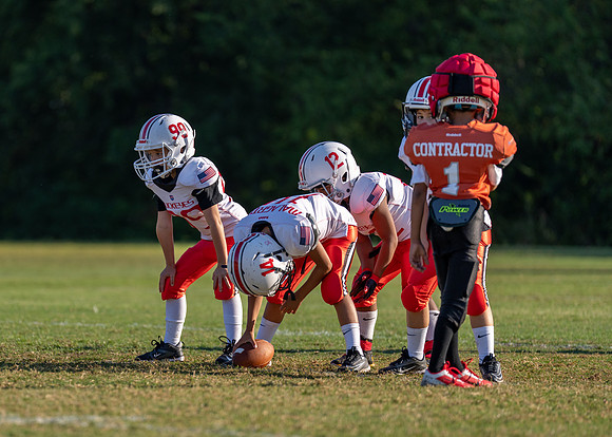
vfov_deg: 4.8
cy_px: 253
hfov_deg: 6.7
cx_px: 149
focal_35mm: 298
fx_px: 5187
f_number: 2.8
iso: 100
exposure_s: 1/1600
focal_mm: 200
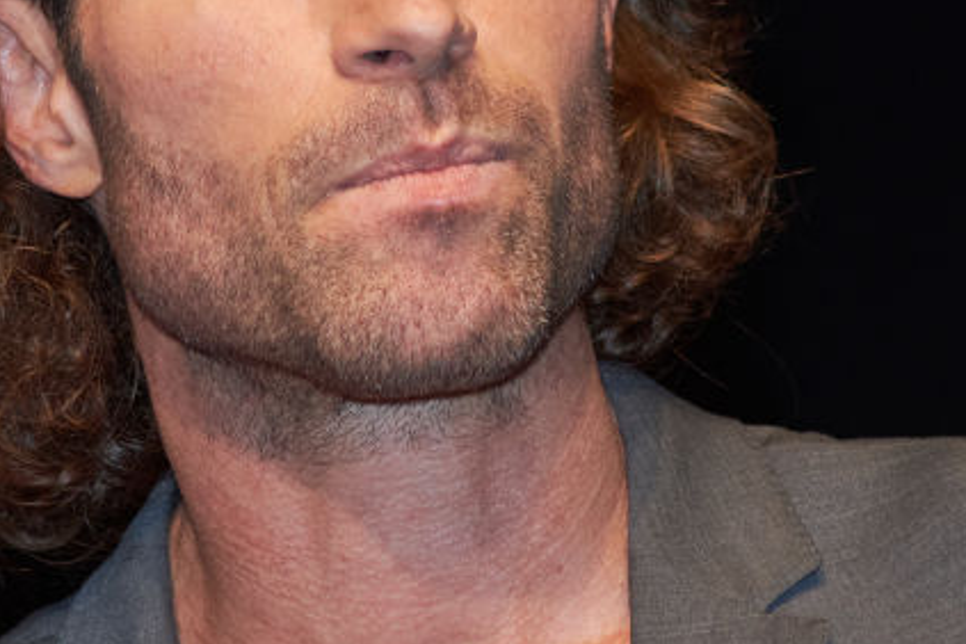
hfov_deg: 3.7
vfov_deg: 2.5
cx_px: 491
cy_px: 136
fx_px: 15052
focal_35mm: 561
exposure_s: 1/250
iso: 1000
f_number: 5.6
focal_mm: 155
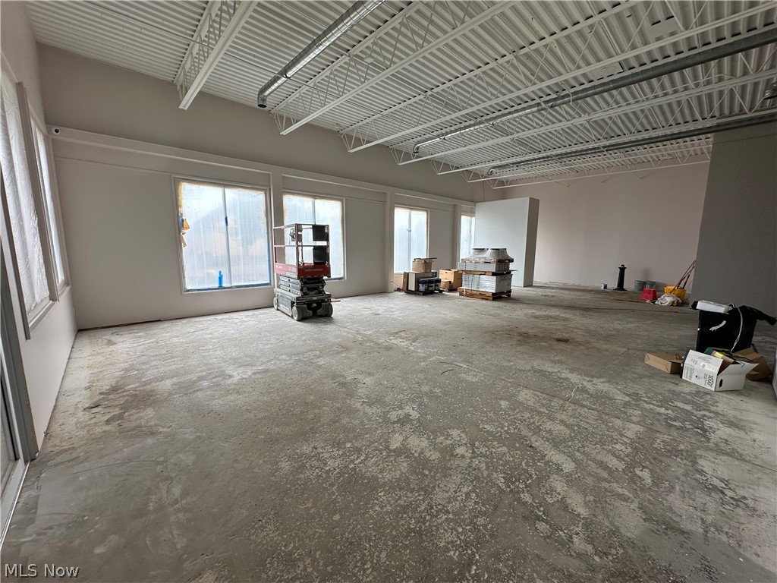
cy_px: 292
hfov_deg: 102.1
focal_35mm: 14
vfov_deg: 85.7
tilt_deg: -7.9
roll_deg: -0.9
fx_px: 314
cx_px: 388
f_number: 2.2
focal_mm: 2.22
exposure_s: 1/117
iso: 40
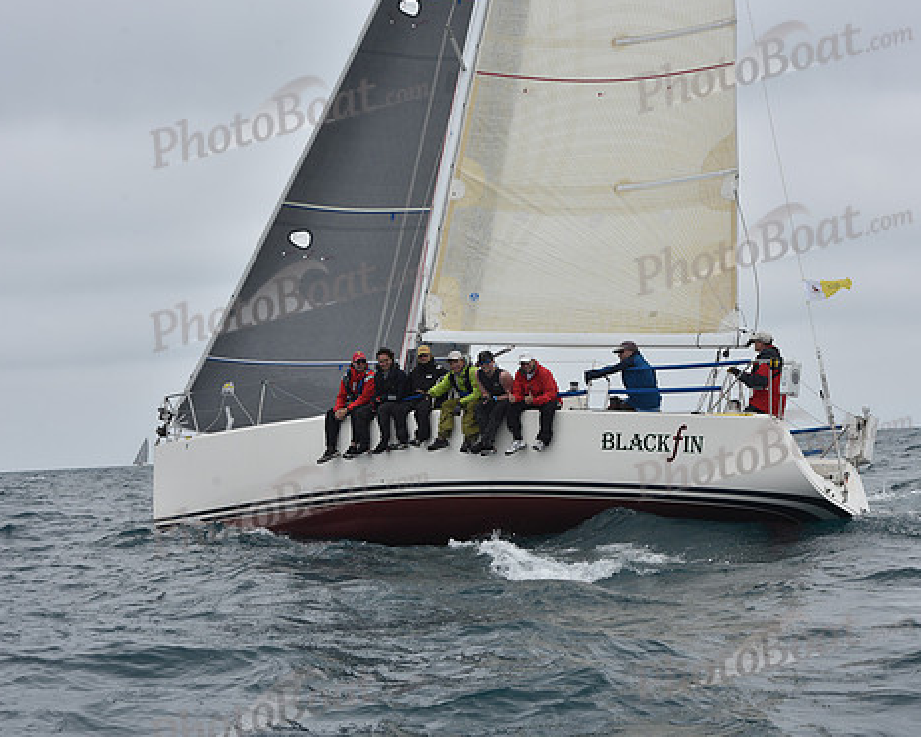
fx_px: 2235
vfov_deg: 18.7
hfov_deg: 23.3
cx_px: 533
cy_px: 375
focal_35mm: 82
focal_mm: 70
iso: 250
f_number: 10
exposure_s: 1/800
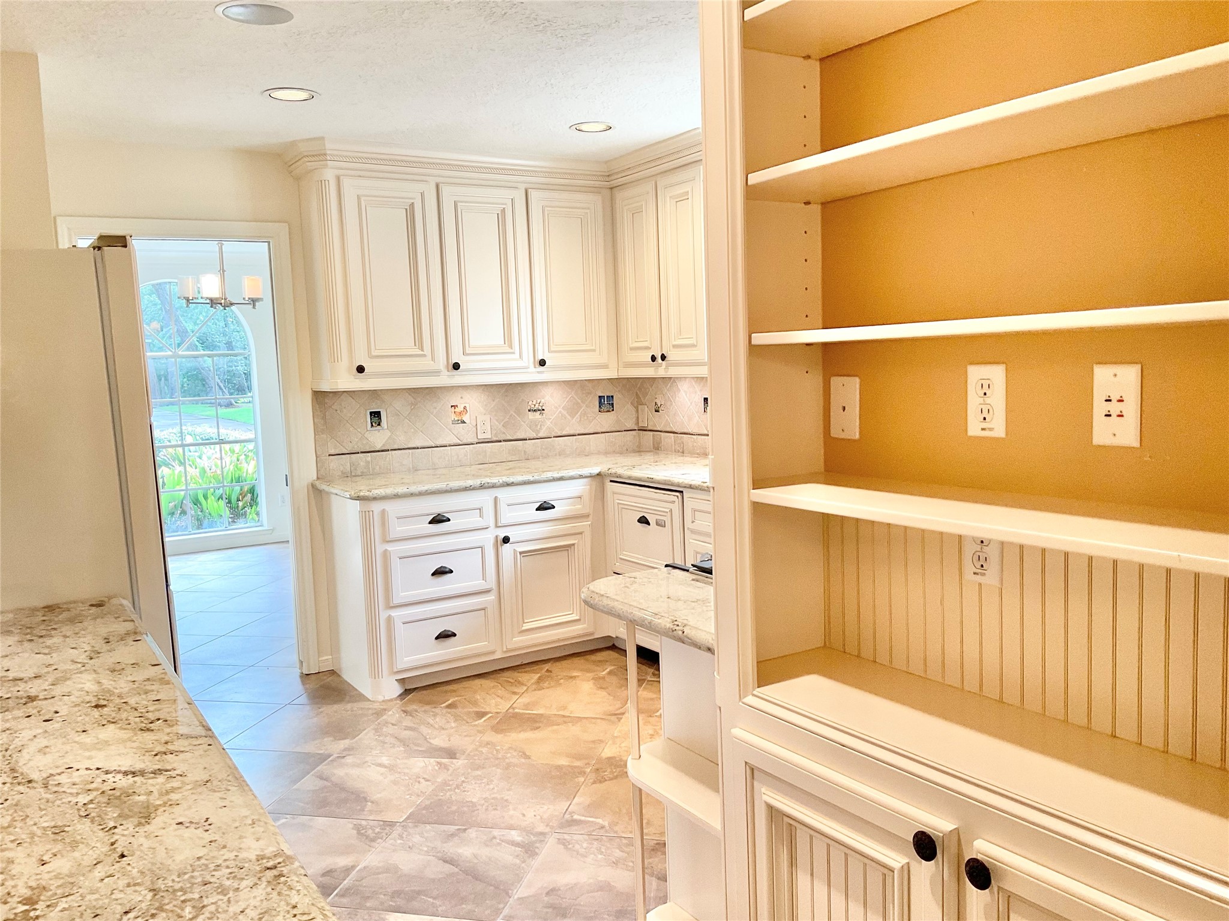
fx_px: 1030
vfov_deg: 48.2
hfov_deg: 61.7
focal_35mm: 29
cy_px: 460
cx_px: 614
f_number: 1.8
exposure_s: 1/60
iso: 64
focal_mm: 3
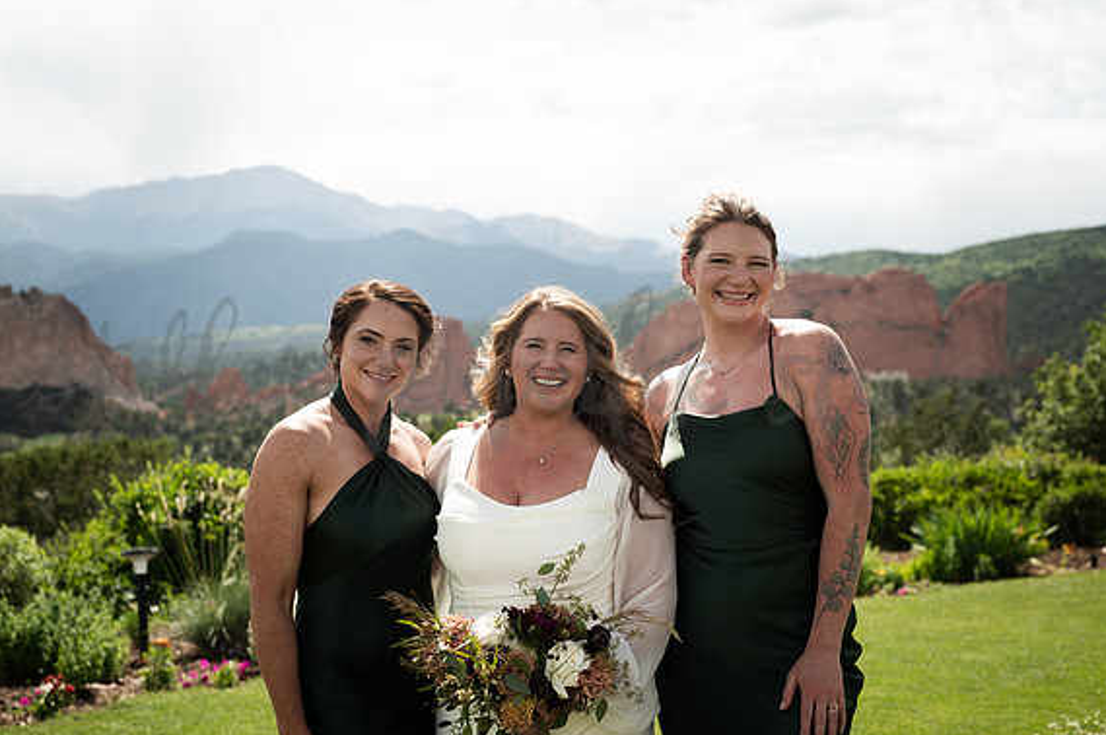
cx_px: 544
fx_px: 1565
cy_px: 369
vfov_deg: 26.4
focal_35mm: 51
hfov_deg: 38.9
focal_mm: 50
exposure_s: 1/500
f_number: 4.5
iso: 100
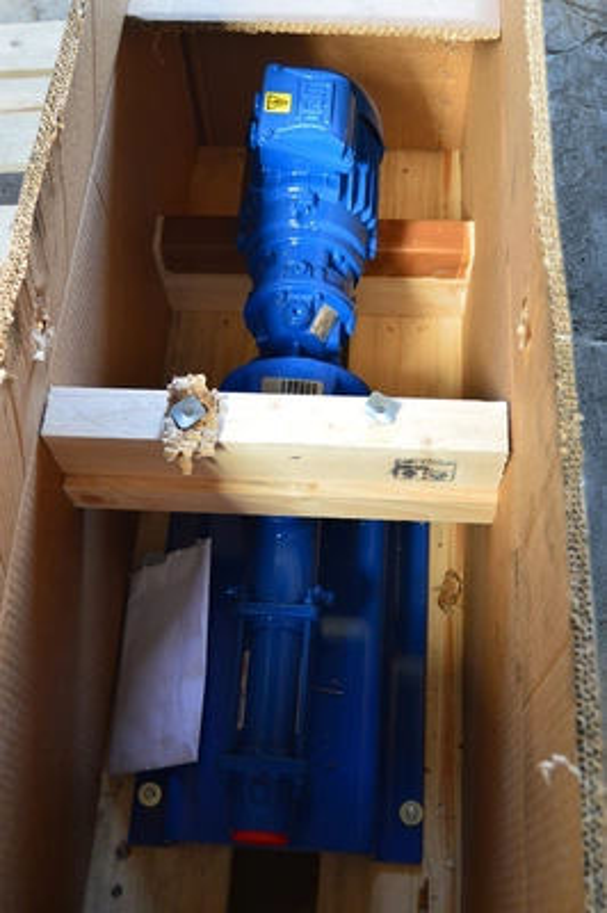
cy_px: 456
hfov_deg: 34.2
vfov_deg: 49.6
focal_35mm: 39
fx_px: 988
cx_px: 304
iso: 800
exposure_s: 1/60
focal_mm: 26
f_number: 4
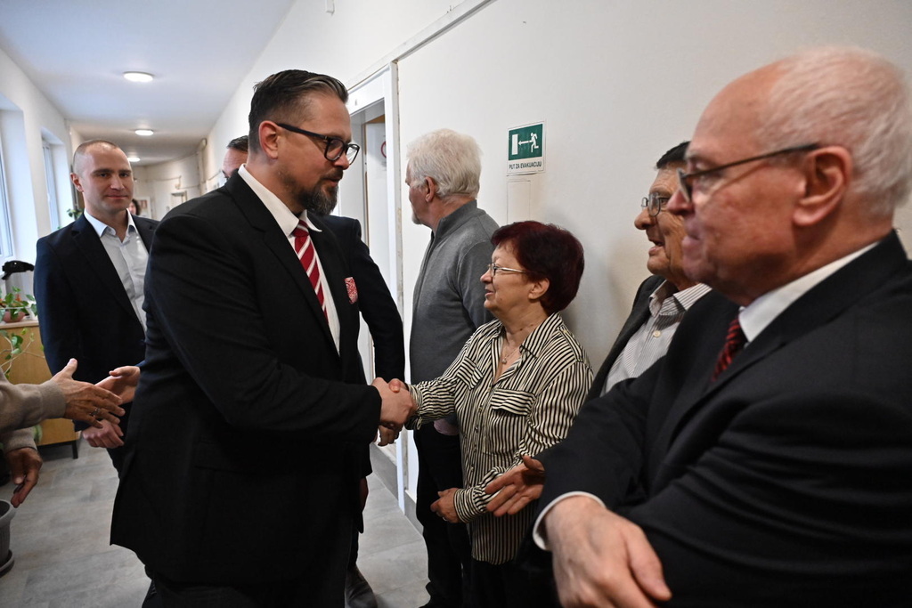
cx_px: 456
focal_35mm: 24
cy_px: 304
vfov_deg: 53.1
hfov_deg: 73.7
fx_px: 608
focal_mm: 24
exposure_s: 1/250
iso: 4000
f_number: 4
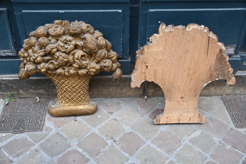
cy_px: 82
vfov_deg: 33.0
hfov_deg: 47.9
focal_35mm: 40
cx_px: 123
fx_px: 277
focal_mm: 27
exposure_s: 1/125
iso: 500
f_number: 3.8
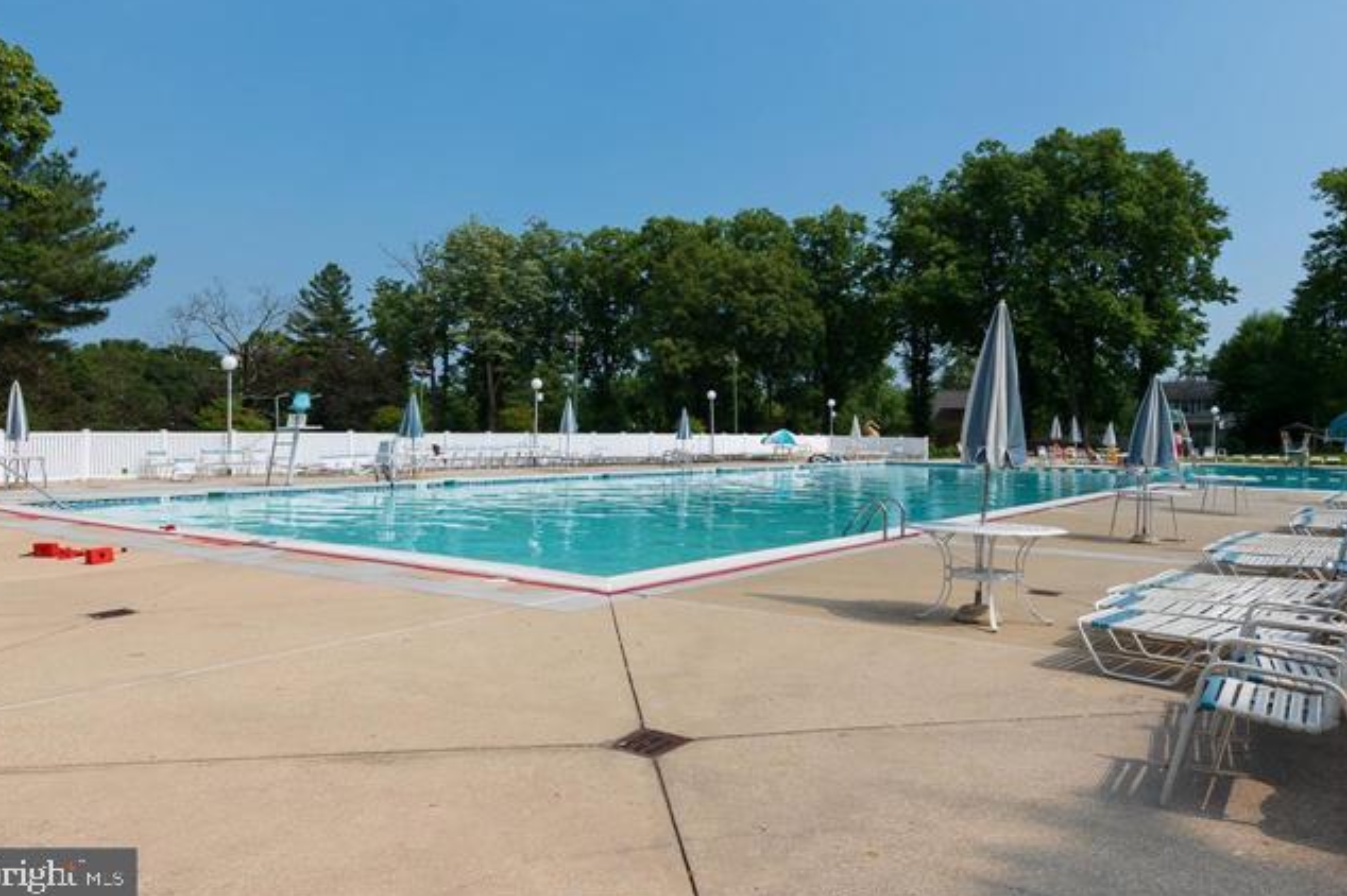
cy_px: 394
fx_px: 935
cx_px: 735
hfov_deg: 71.4
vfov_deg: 51.1
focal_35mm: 25
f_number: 16
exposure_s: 1/250
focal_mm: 22
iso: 250
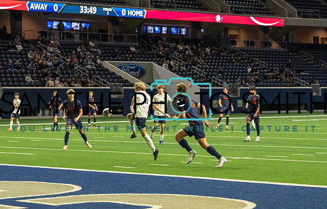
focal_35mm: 112
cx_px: 156
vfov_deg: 11.9
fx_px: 1006
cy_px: 107
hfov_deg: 18.5
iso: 5000
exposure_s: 1/1250
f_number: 2.8
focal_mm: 70
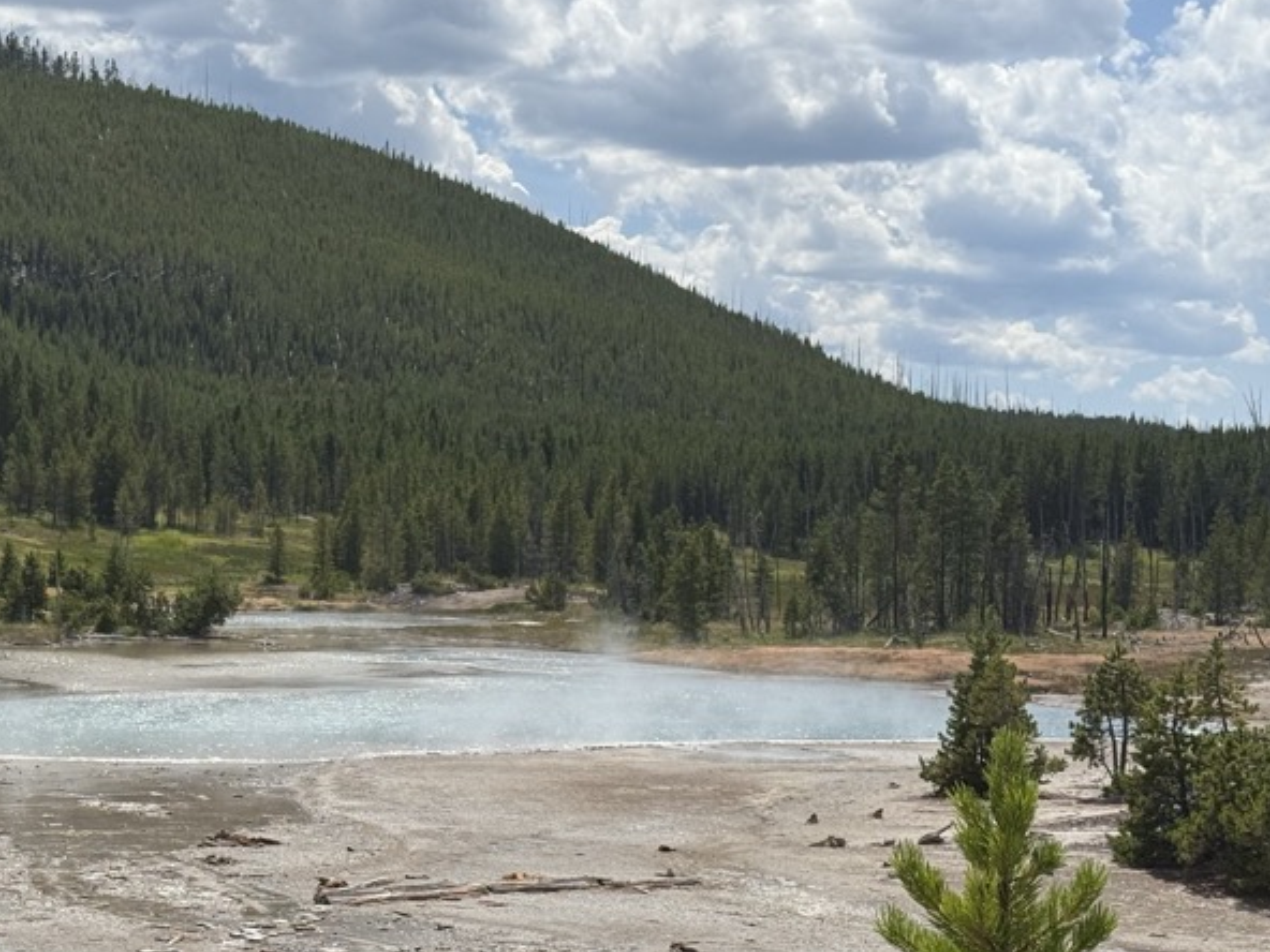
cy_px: 639
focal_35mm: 83
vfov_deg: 17.7
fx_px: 3045
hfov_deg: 23.3
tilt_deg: -1.7
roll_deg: -1.5
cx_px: 318
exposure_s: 1/8772
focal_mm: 6.76
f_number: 1.78
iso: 80
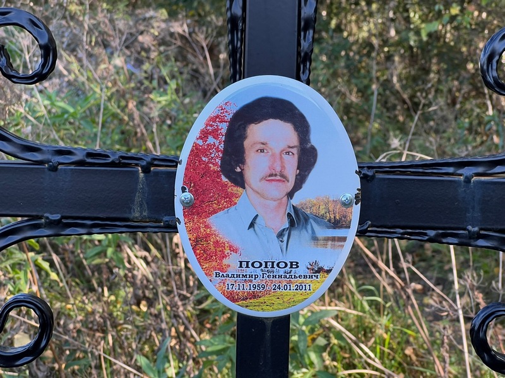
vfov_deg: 19.1
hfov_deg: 25.3
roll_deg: +0.5
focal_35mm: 77
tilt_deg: -11.7
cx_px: 252
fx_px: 1123
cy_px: 189
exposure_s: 1/112
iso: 32
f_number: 2.8
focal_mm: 9
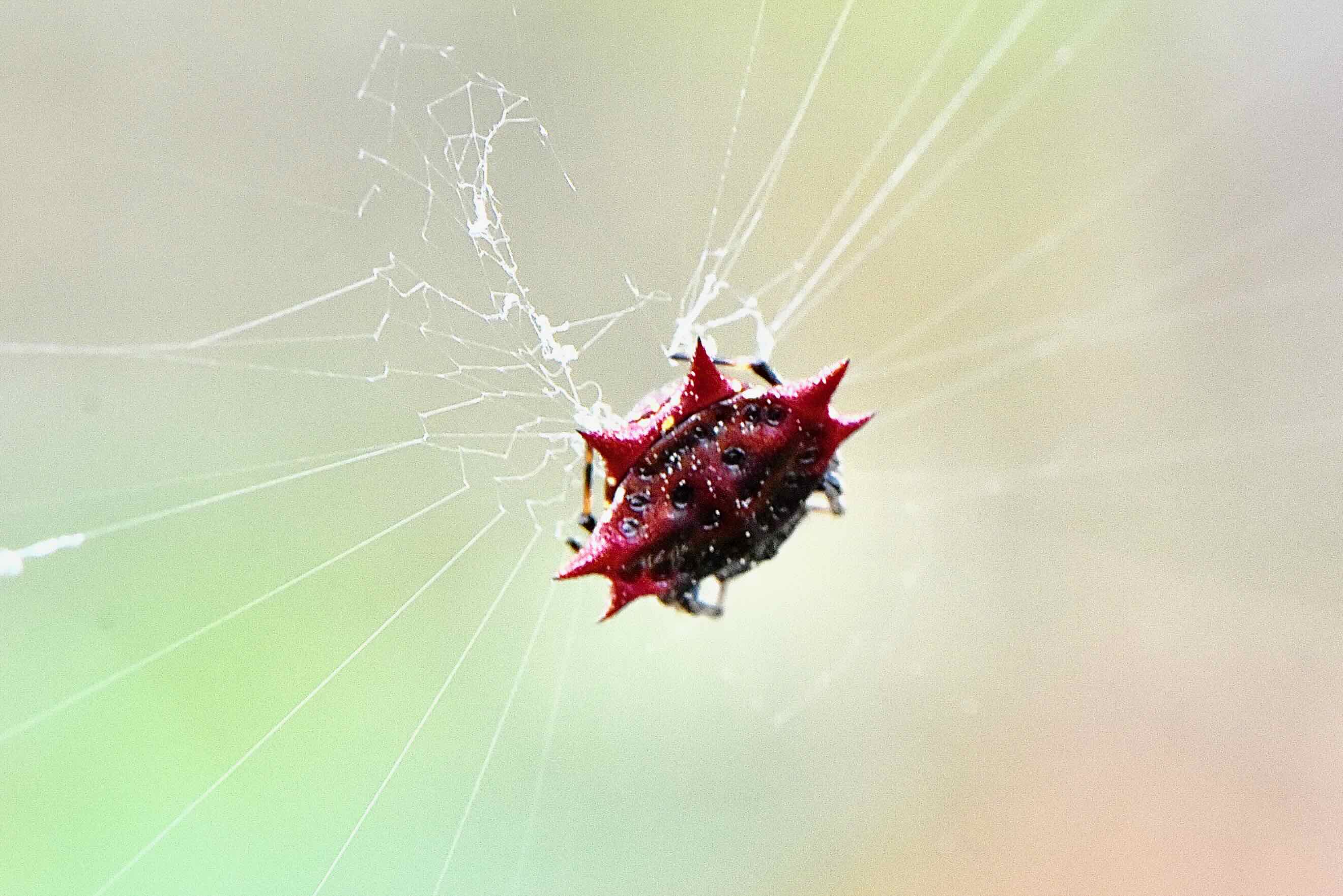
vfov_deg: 13.1
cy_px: 448
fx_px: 3918
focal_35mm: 105
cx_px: 672
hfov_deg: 19.4
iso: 4000
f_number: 16
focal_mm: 105
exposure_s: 1/160
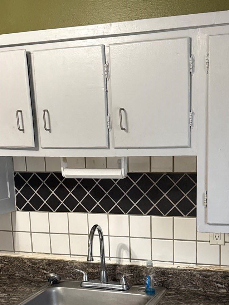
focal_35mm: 54
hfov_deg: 27.0
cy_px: 246
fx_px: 476
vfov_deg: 34.4
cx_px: 132
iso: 500
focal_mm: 6.76
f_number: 1.78
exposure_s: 1/60
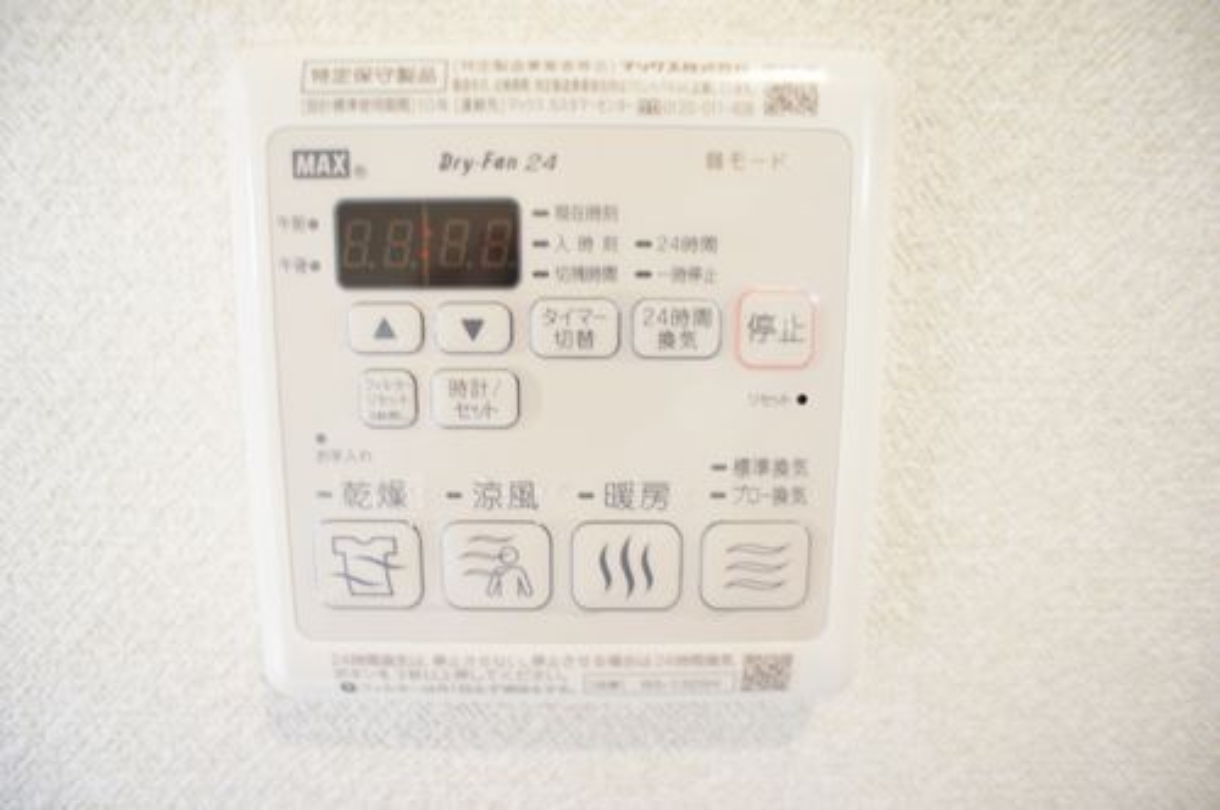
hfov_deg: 73.8
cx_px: 610
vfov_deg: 53.0
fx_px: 812
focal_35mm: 24
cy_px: 405
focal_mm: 16
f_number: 2.8
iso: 500
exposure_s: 1/30
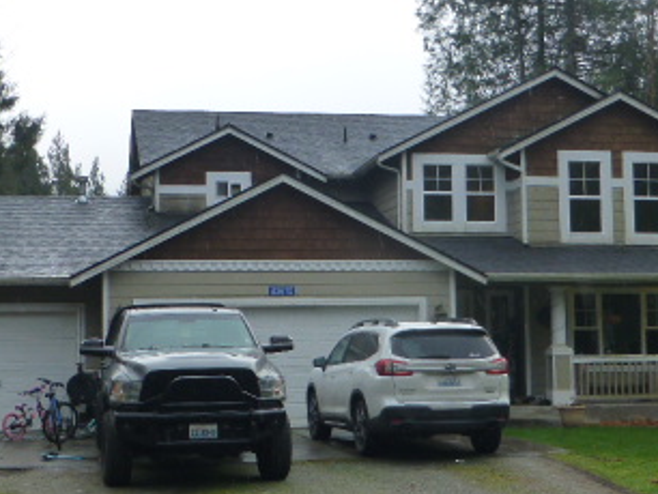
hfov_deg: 27.4
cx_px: 325
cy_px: 256
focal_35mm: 71
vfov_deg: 20.7
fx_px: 1351
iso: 160
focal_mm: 6.1
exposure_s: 1/250
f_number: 3.7
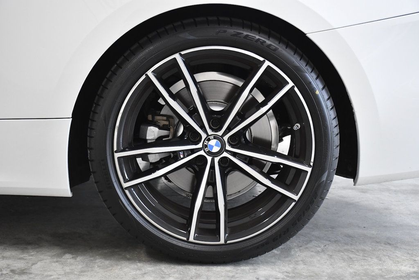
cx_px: 210
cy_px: 140
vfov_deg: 23.8
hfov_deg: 35.0
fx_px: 663
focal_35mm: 57
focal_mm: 38
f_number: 4.5
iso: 2500
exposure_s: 1/500
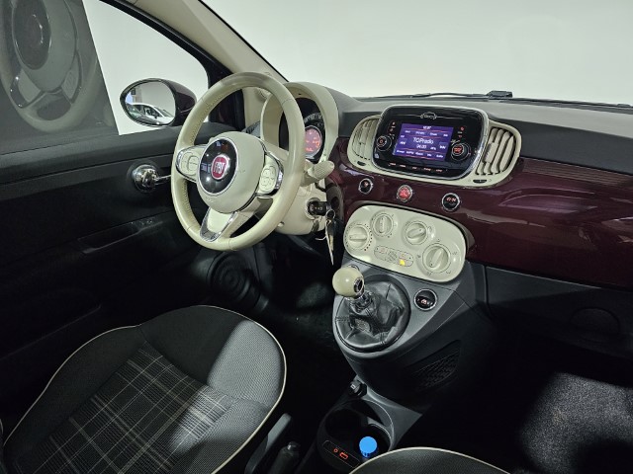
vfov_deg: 58.9
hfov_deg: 73.9
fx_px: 421
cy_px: 237
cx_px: 316
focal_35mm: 23
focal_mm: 6.3
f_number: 1.7
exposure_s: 1/142
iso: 1000
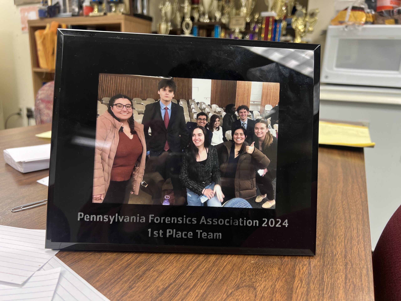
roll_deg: -2.2
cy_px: 150
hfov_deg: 67.3
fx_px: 301
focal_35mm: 26
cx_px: 200
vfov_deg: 53.1
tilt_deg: -15.1
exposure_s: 1/65
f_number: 1.5
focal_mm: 5.7
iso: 80
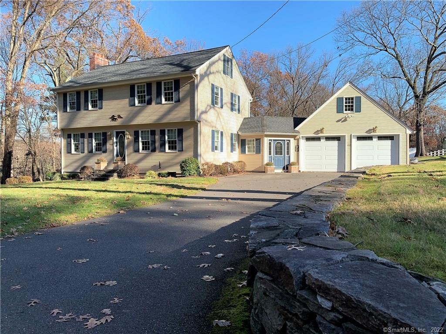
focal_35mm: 26
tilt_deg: +0.2
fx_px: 335
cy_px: 167
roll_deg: -1.0
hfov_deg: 67.3
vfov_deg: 53.1
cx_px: 223
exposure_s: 1/894
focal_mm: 4.25
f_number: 1.8
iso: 25
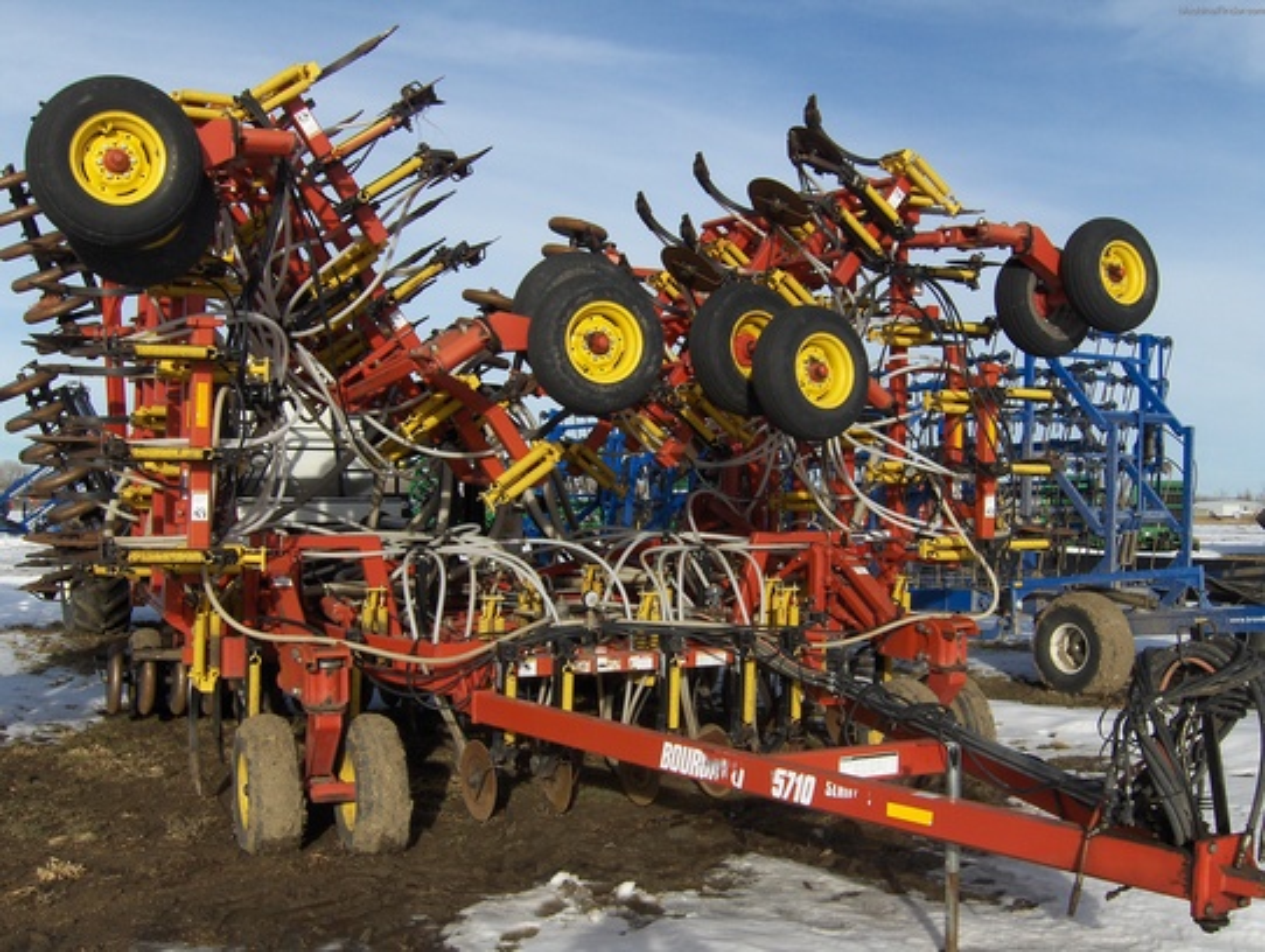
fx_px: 1281
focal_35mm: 35
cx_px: 632
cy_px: 476
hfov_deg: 52.6
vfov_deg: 40.8
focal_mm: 7.5
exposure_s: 1/637
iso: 100
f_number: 5.5
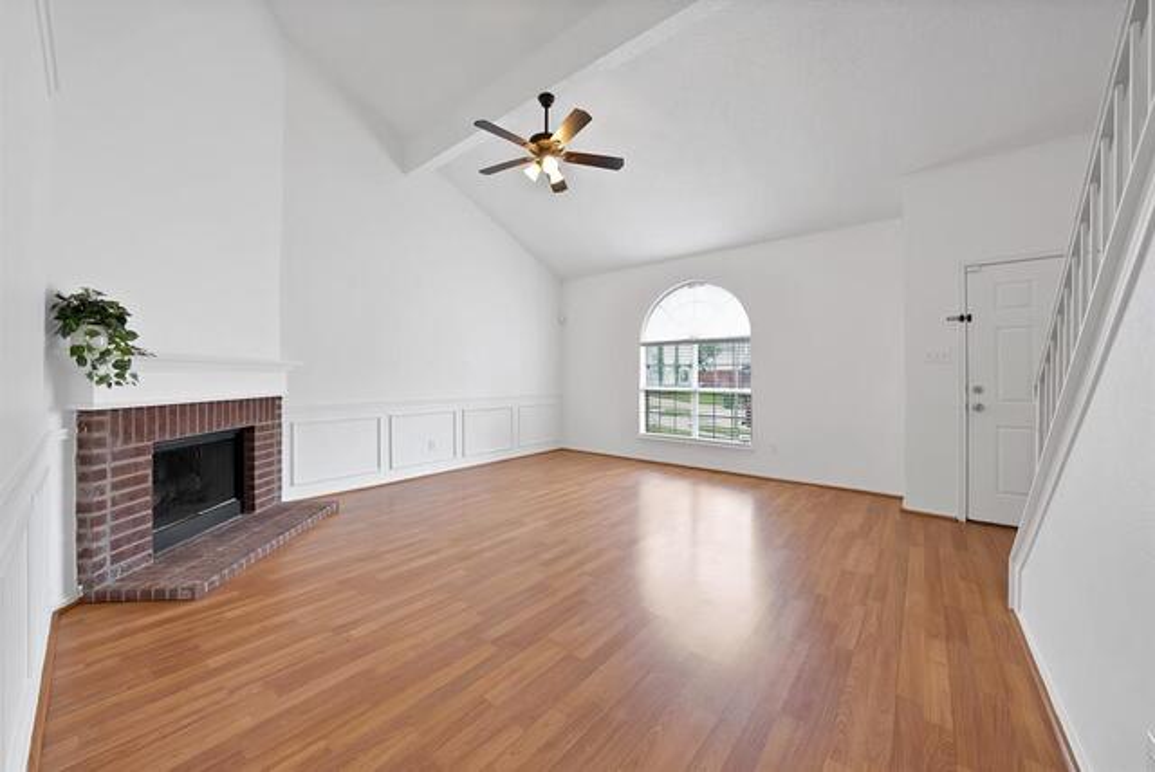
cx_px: 578
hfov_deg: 112.6
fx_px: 385
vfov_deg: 90.1
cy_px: 386
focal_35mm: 12
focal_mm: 12
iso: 640
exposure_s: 1/8
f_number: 9
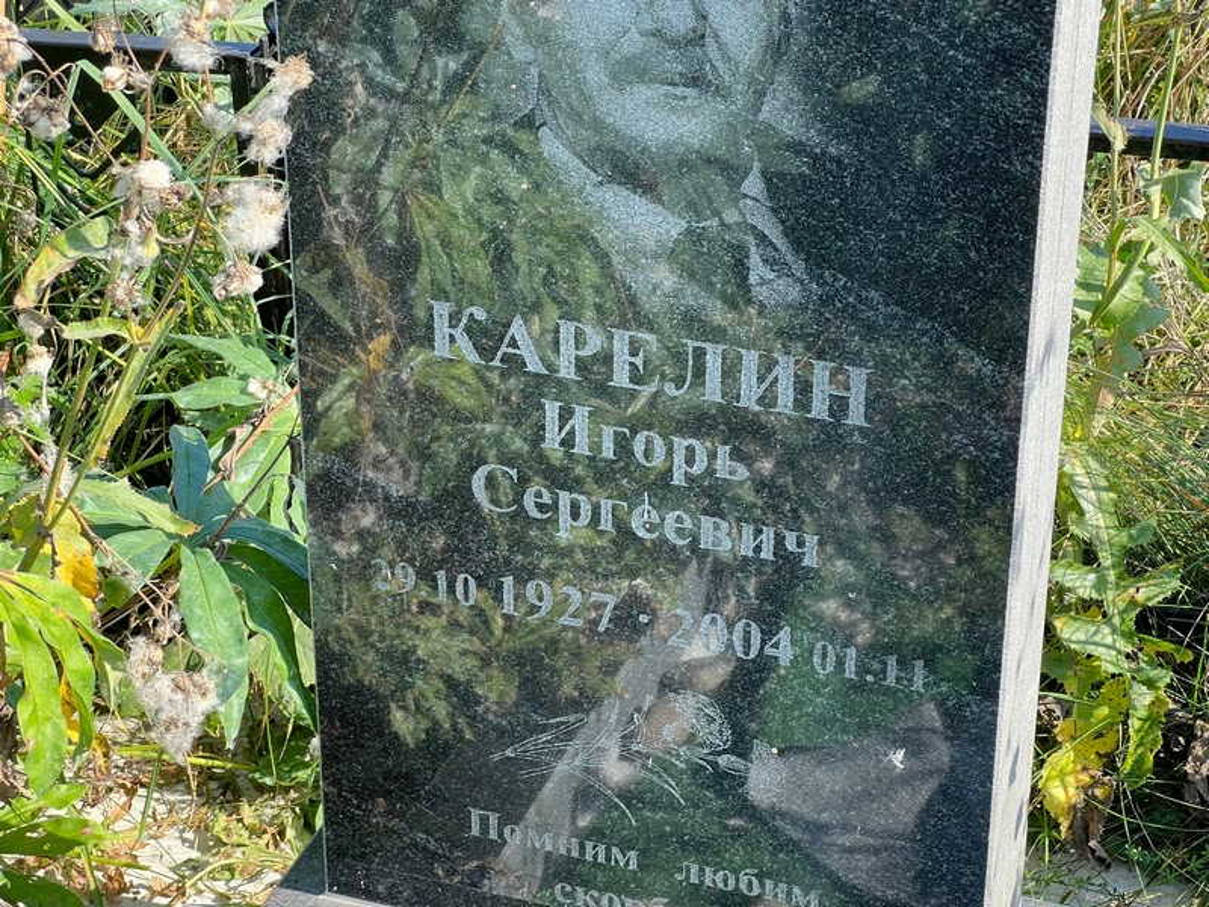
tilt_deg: -30.2
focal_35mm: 77
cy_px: 454
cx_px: 604
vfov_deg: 19.1
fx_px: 2689
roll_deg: +0.6
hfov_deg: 25.3
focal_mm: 9
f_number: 2.8
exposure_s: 1/111
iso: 32
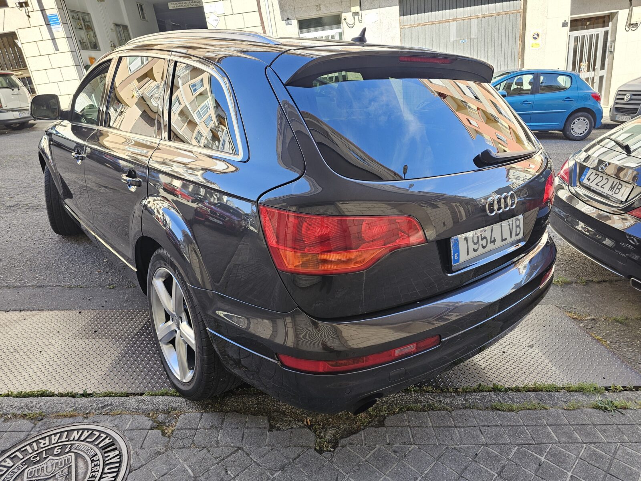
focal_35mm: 23
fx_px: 426
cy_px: 240
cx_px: 320
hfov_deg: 73.9
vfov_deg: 58.9
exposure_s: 1/180
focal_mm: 6.3
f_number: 1.7
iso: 40
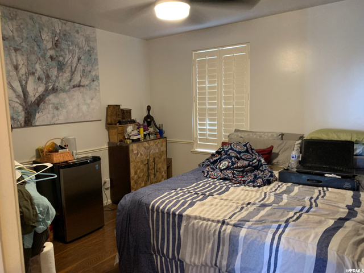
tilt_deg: -5.4
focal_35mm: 26
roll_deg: +1.0
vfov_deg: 53.1
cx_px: 182
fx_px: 273
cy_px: 136
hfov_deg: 67.3
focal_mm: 4.25
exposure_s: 1/30
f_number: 1.8
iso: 400
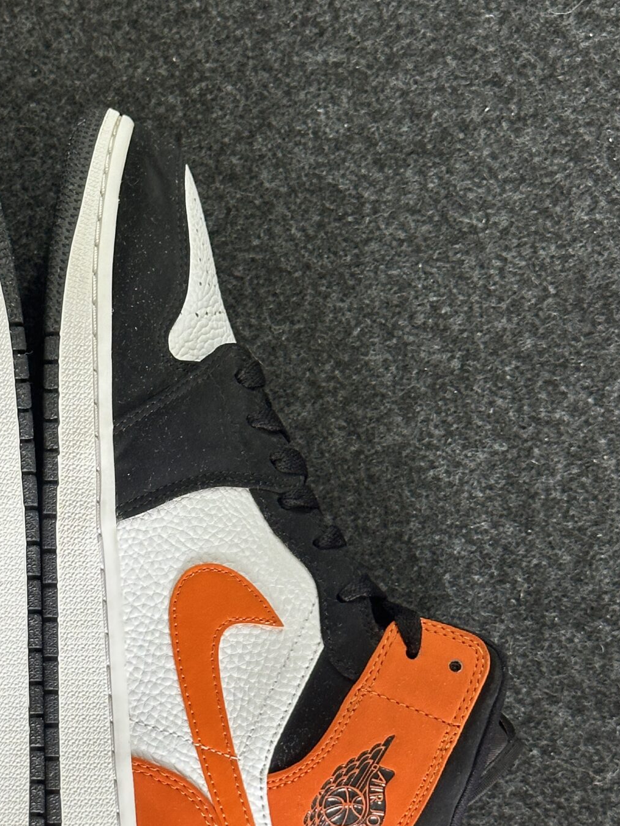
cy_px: 597
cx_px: 44
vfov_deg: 21.4
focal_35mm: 91
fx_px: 2172
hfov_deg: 16.0
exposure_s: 1/50
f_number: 1.78
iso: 125
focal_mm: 6.86
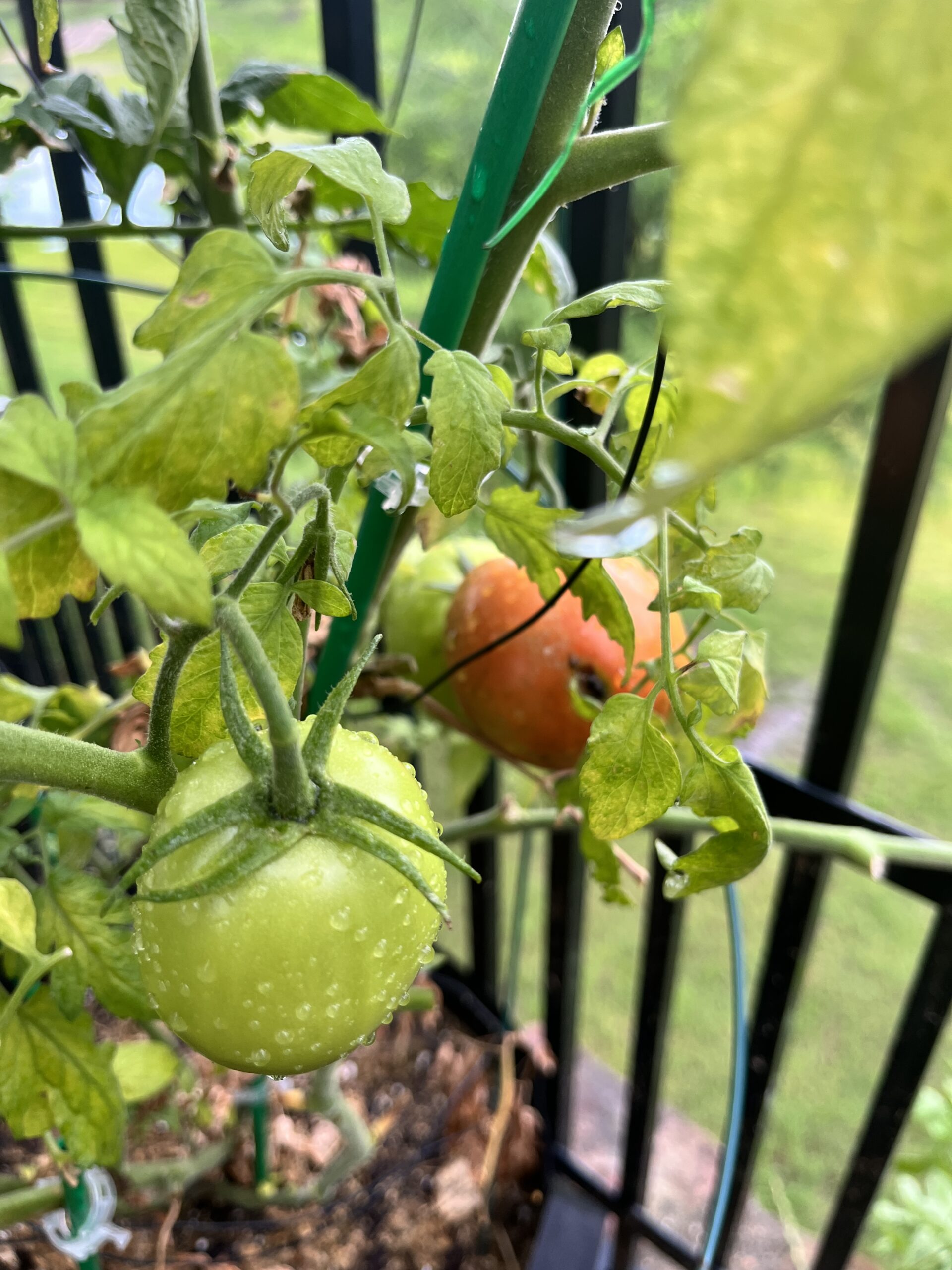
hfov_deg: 53.1
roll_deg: +2.7
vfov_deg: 67.3
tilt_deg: -34.8
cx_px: 476
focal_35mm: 26
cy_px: 635
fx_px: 953
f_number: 1.6
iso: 50
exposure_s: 1/122
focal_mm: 5.1
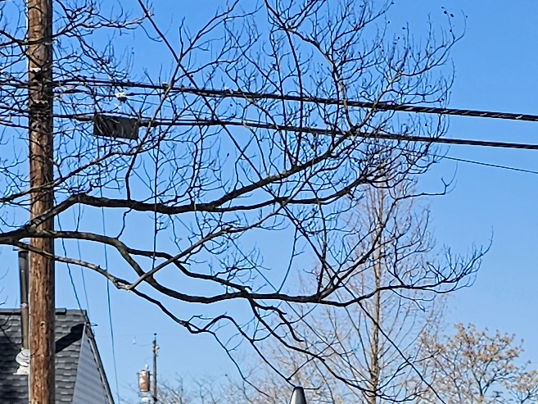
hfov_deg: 14.1
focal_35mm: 140
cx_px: 321
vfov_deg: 9.5
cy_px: 940
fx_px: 2176
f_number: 1.7
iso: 10
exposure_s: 1/688
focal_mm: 6.3
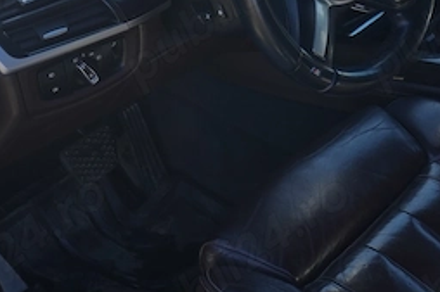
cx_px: 359
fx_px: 953
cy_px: -24
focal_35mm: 78
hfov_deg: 25.5
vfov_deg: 16.9
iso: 250
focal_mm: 22
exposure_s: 1/125
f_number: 8
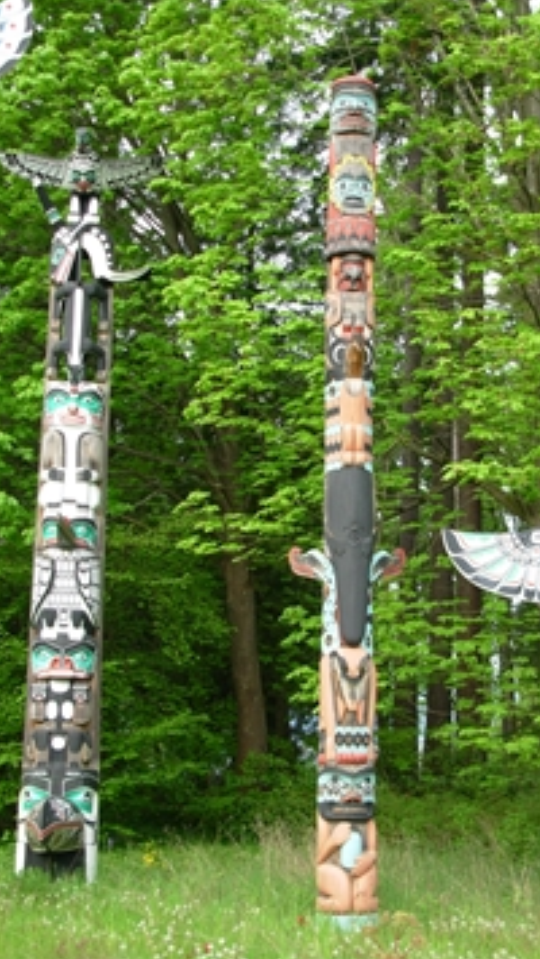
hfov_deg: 18.8
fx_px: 1627
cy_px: 478
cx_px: 343
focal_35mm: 64
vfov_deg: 32.8
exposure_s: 1/80.6
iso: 50
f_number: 3.3
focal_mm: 9.5
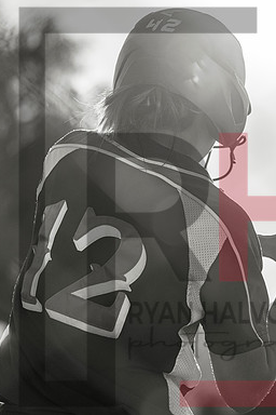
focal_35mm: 161
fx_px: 1851
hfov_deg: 8.5
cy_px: 162
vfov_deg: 12.8
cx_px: 134
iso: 100
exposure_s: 1/2500
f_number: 2.8
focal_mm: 84
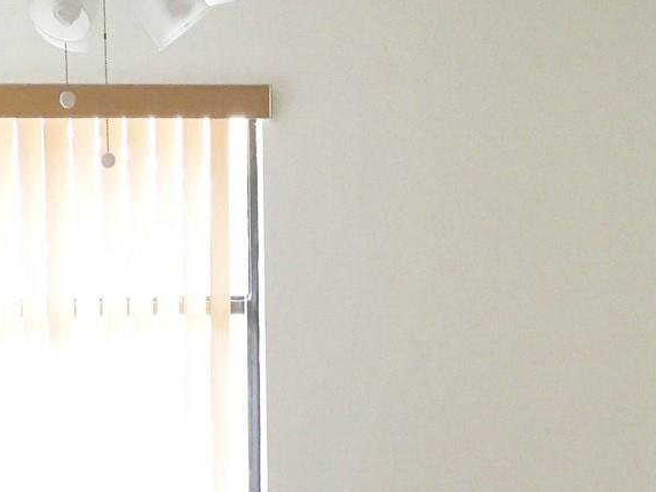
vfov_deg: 17.6
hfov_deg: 24.0
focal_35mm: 81
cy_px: 541
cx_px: 224
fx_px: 1535
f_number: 2.2
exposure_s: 1/30
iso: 64
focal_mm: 4.15
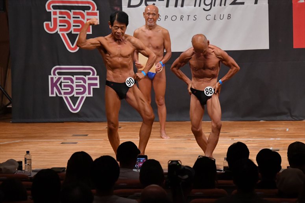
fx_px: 1905
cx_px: 152
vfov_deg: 6.1
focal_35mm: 225
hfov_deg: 9.2
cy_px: 102
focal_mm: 150
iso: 6400
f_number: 5.6
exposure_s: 1/400
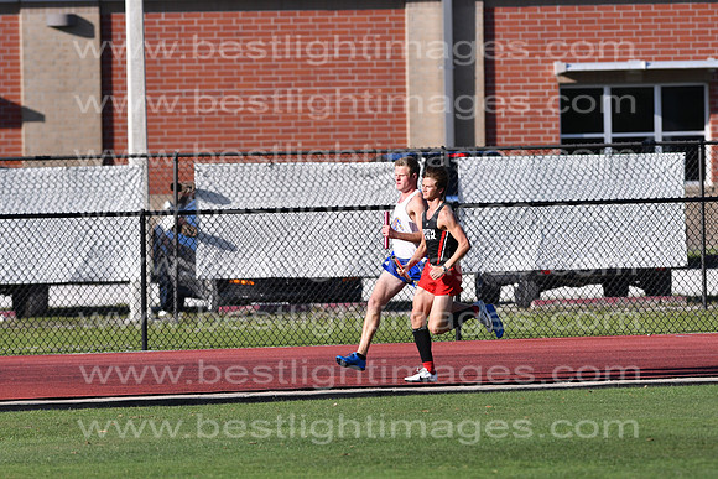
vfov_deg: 3.1
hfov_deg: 4.6
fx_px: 8977
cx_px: 359
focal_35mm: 450
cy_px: 240
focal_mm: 300
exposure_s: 1/2500
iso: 320
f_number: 5.6
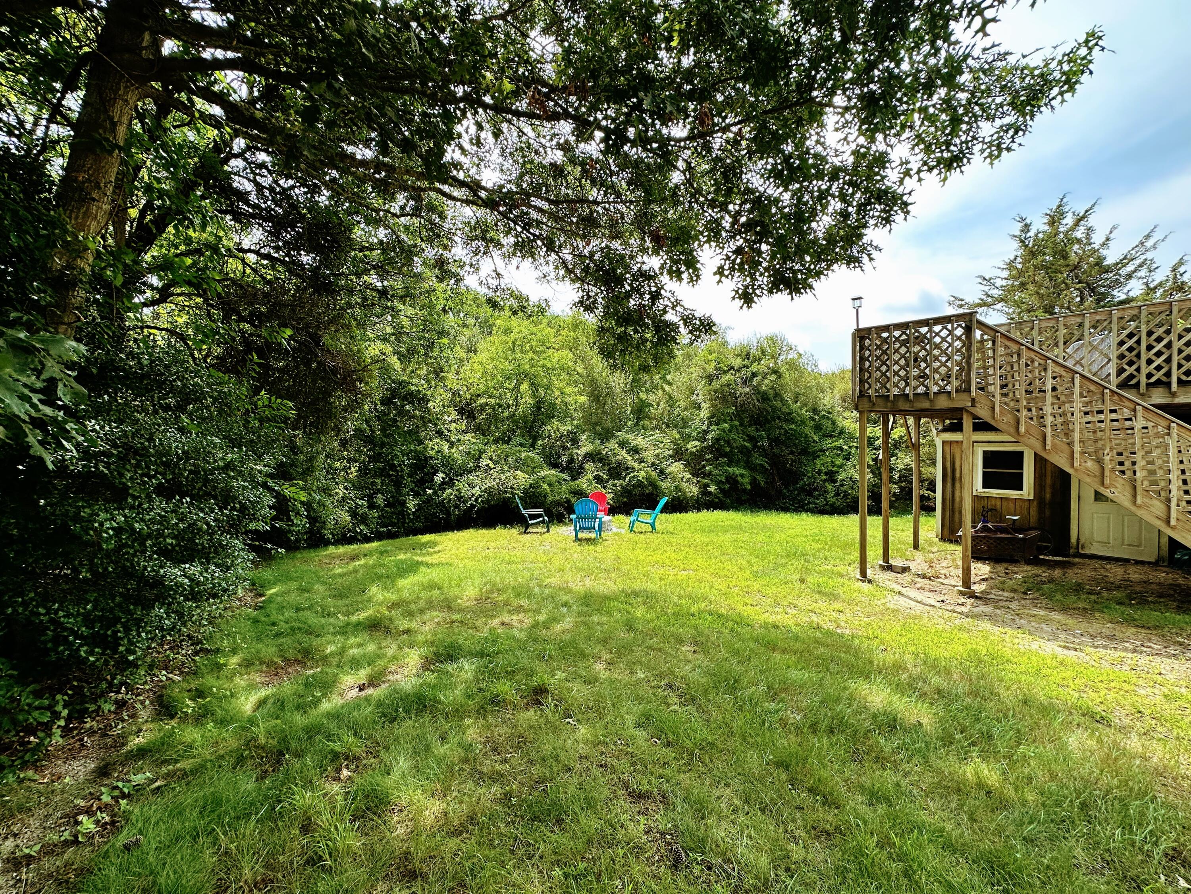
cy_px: 447
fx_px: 482
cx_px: 596
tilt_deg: -2.0
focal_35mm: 14
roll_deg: +0.0
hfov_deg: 102.1
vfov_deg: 85.7
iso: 40
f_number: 2.2
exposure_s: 1/640
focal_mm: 2.22
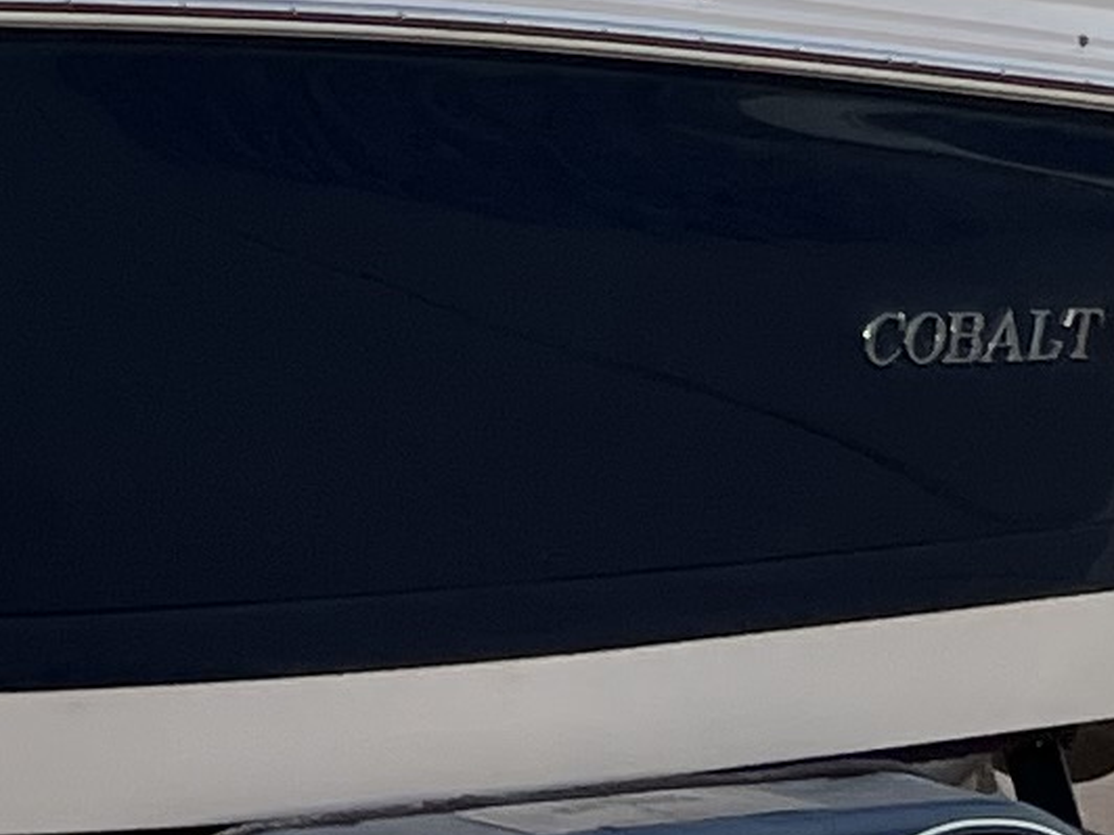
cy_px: -894
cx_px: -838
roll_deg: +0.8
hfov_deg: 9.6
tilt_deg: +1.5
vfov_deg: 7.2
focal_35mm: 197
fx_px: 6340
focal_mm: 5.7
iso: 50
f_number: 1.5
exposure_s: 1/625
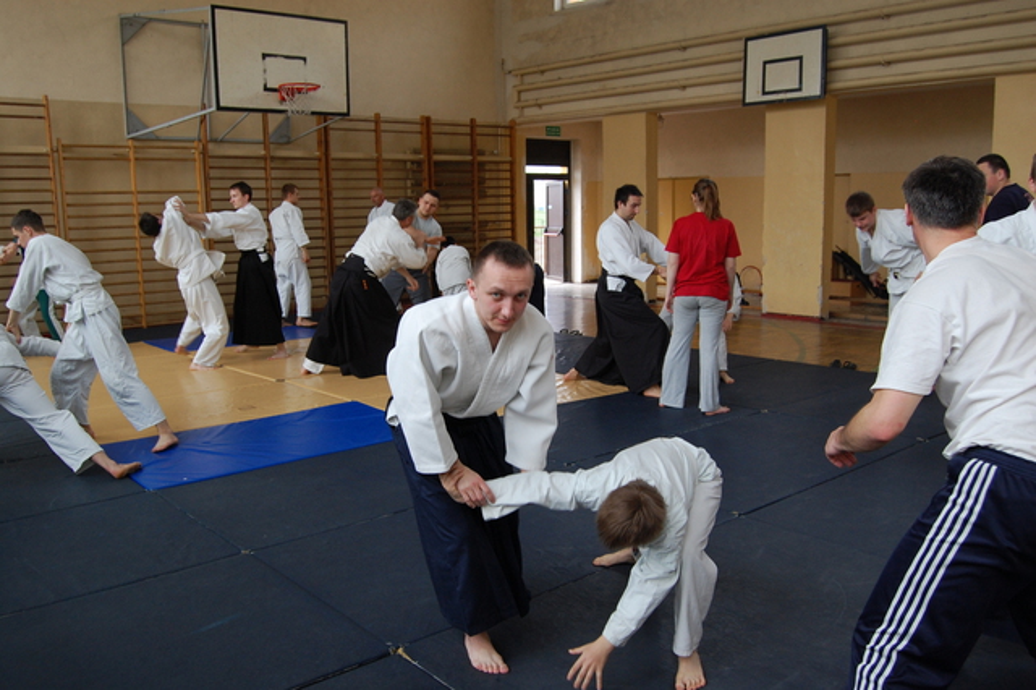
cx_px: 518
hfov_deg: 62.0
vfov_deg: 43.6
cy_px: 345
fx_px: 863
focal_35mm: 30
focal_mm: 20
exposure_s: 1/100
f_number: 5
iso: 400
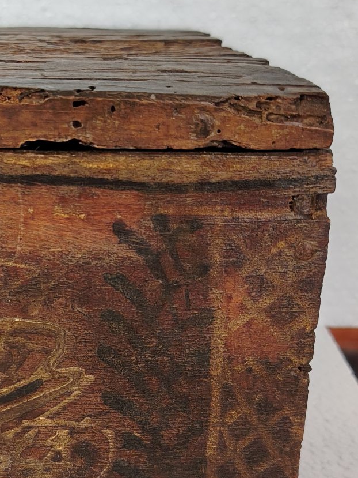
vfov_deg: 34.8
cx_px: 102
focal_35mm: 55
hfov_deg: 26.3
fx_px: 758
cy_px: 282
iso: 359
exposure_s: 1/33.3
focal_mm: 5.25
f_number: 1.75
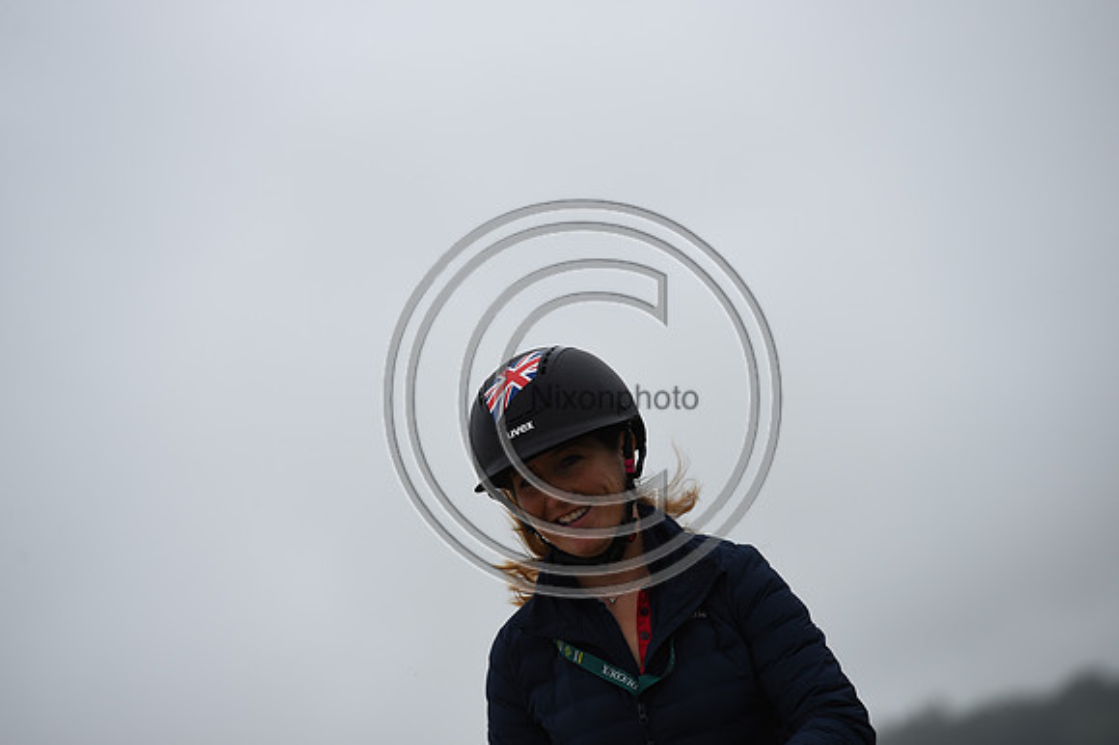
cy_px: 372
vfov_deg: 6.9
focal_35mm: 200
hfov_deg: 10.3
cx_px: 560
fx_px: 6213
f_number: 5
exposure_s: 1/800
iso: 200
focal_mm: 200
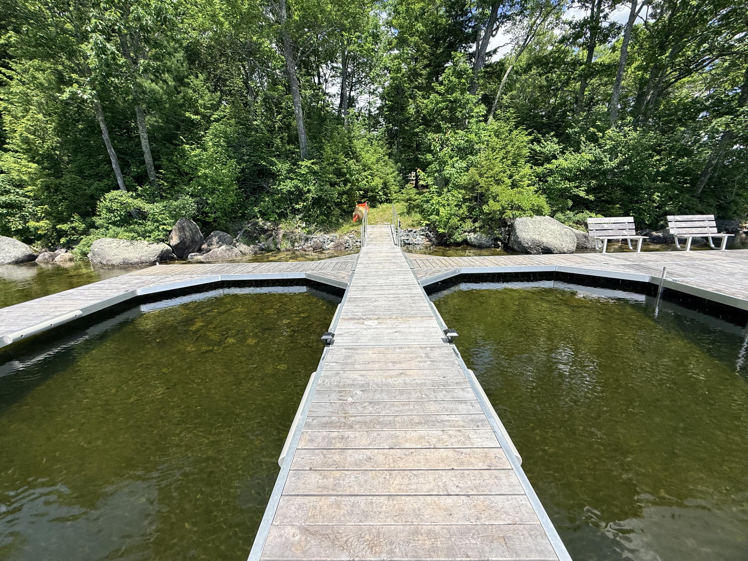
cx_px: 374
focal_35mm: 14
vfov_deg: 85.7
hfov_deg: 102.1
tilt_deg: -13.8
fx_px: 303
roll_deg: +1.8
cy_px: 280
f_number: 2.2
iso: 50
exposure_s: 1/2024
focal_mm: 2.22
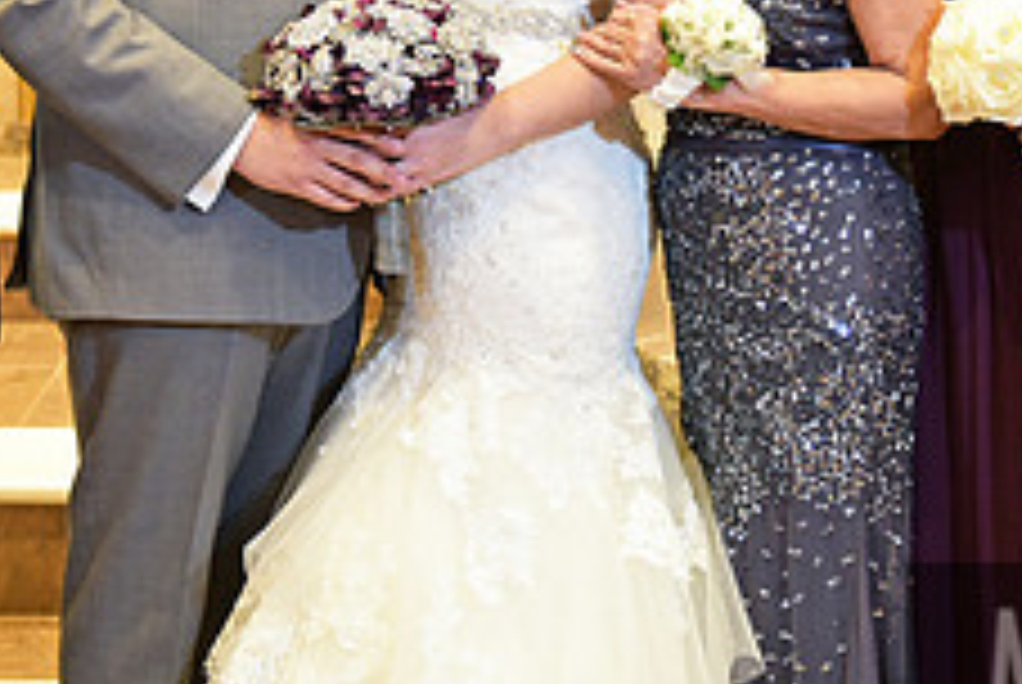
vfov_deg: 13.9
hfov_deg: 21.0
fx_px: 2757
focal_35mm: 97
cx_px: 405
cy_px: -25
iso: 2000
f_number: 2.8
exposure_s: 1/160
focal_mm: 38
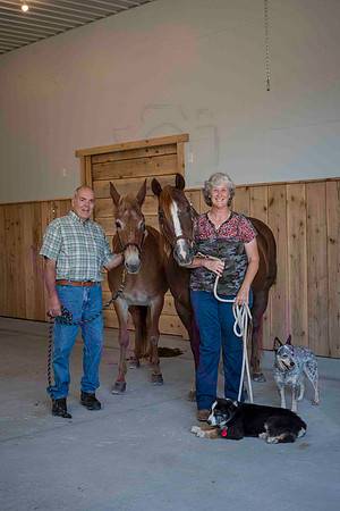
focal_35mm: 50
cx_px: 170
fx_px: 708
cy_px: 256
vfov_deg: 39.6
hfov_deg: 27.0
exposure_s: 1/160
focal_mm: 50
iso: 400
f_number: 9
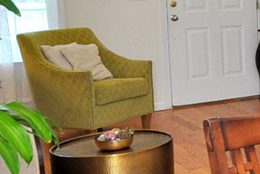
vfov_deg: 17.0
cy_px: 69
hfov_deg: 18.8
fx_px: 578
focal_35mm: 80
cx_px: 484
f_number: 5
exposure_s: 1/60
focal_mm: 10
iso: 640
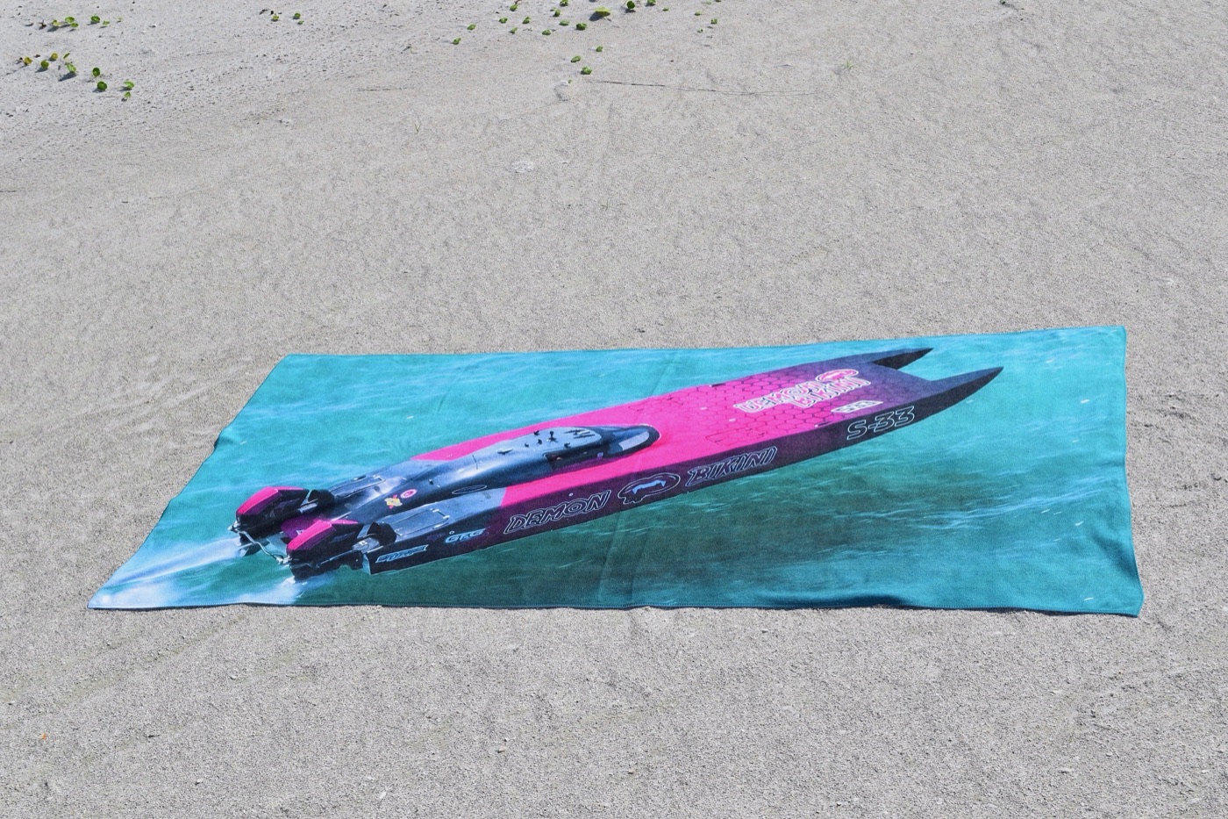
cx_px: 614
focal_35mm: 46
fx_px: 1586
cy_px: 410
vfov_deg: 28.9
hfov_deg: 42.3
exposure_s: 1/500
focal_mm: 31
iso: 200
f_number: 11
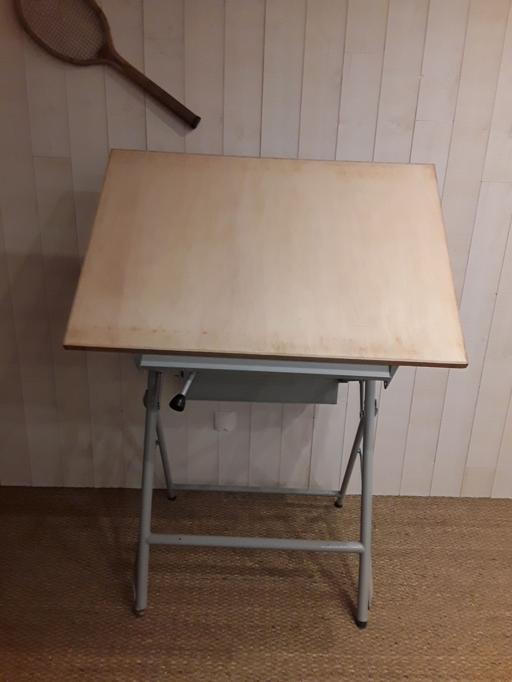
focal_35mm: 27
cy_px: 341
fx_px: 532
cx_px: 256
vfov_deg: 65.3
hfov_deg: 51.4
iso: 125
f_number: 1.9
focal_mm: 2.91
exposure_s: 1/33
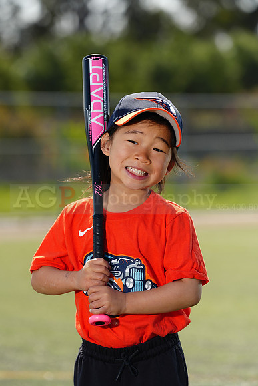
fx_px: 2116
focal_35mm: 197
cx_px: 129
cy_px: 193
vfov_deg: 10.4
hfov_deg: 7.0
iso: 50
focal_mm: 197
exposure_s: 1/250
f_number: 5
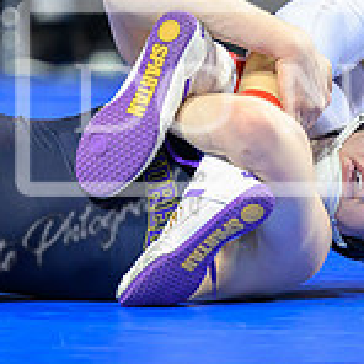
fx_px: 6353
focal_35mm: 534
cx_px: 415
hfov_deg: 3.3
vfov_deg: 3.3
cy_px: 196
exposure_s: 1/800
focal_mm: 135
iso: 3200
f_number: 2.8
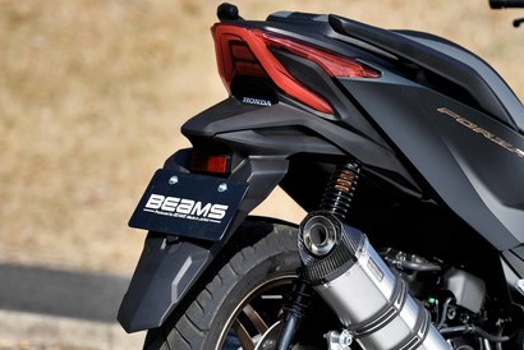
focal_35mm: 234
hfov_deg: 8.8
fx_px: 3408
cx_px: 469
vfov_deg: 5.9
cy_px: 212
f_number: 2.8
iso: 100
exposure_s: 1/1600
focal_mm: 120
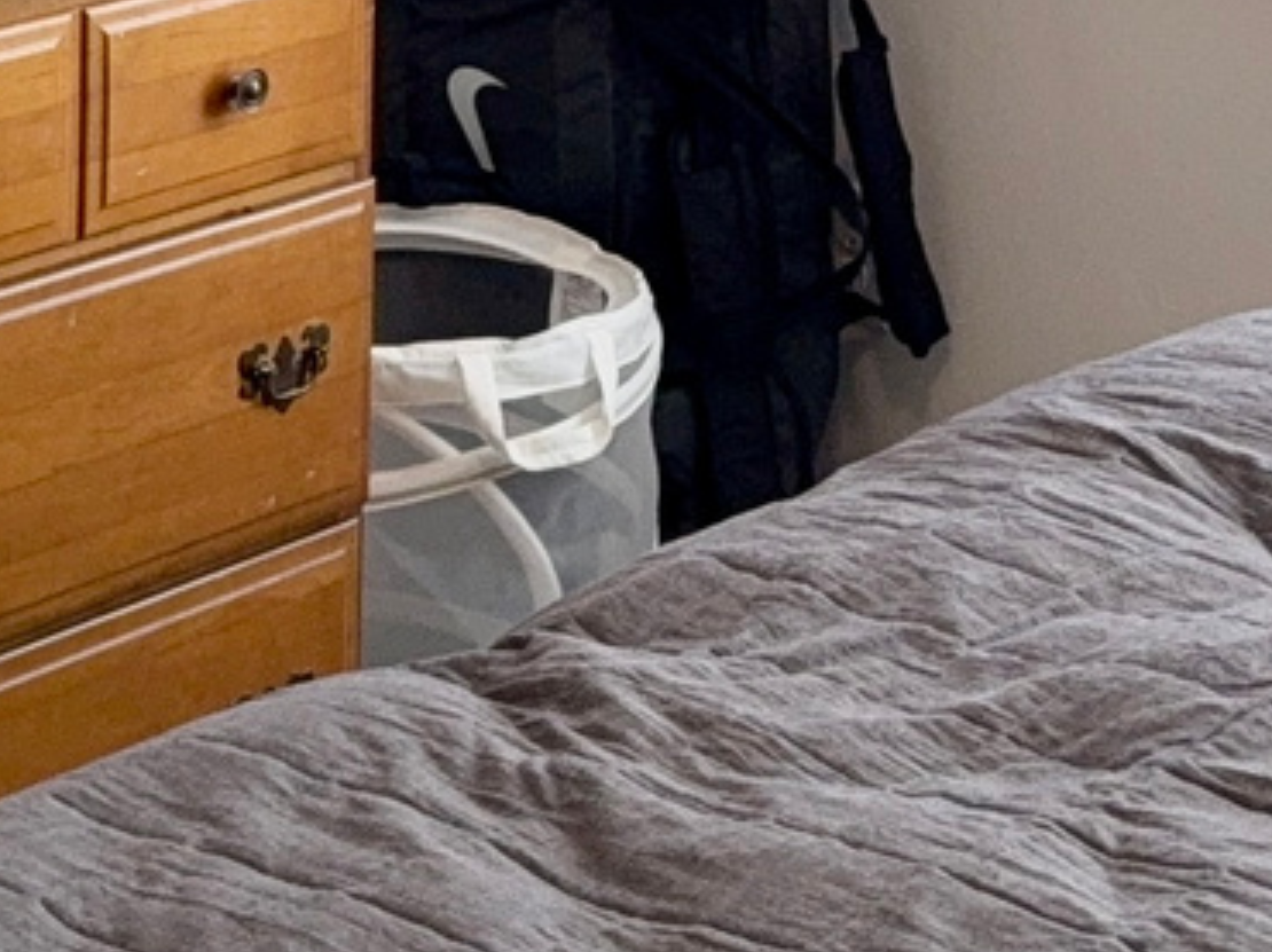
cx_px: 856
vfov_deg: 10.4
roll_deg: -1.1
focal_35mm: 133
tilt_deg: -2.5
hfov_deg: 14.8
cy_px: -815
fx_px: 4884
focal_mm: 6.76
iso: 64
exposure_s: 1/159
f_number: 1.78
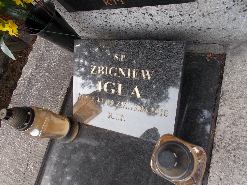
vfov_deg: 53.1
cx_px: 124
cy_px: 92
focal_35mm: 26
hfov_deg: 67.3
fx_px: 186
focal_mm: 4.6
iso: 80
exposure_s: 1/250
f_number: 3.2
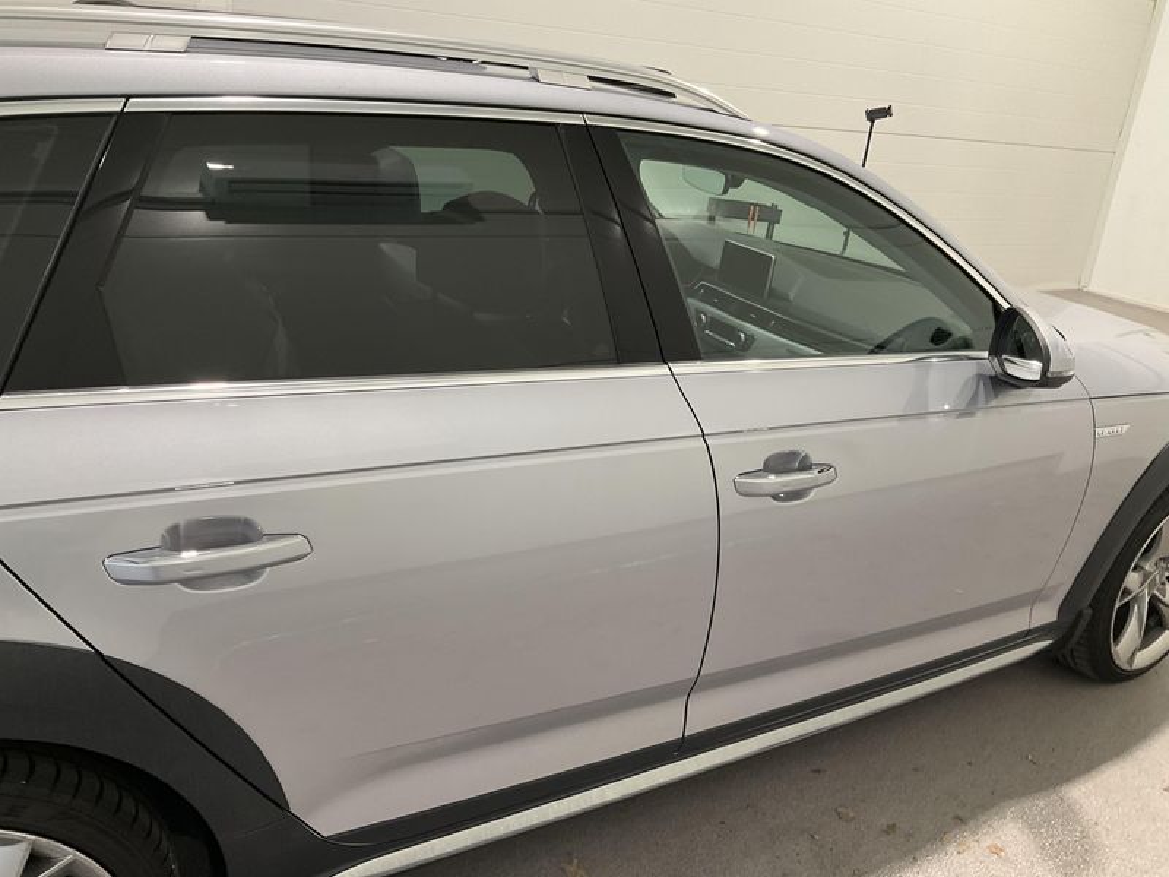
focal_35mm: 29
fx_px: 979
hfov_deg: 61.7
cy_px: 438
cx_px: 584
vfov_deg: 48.2
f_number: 1.8
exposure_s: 1/50
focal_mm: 3
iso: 100
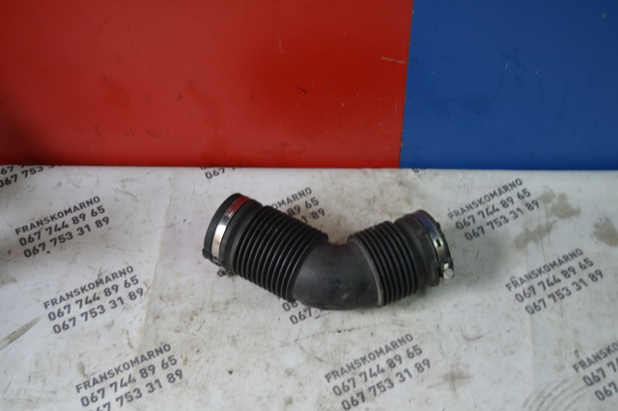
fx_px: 798
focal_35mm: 46
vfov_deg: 28.9
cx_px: 309
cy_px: 206
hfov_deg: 42.3
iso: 450
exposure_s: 1/60
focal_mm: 31
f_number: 4.2
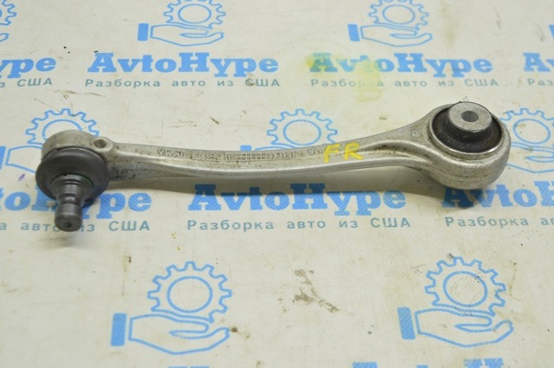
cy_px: 184
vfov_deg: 23.7
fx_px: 876
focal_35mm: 57
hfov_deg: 35.1
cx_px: 277
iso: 400
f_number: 5.6
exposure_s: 1/20
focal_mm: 38
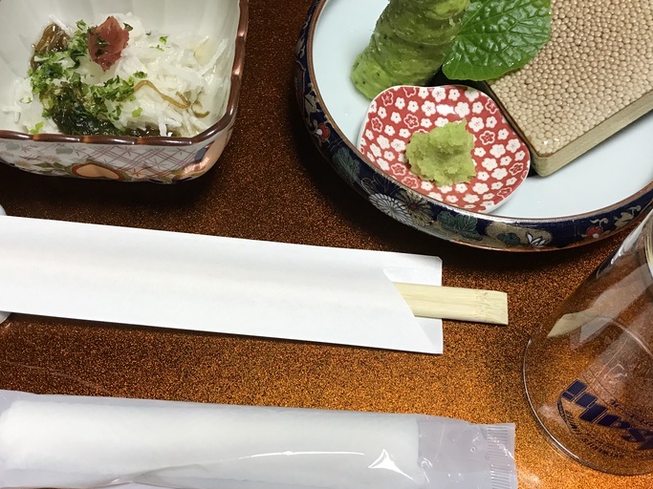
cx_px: 308
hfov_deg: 44.8
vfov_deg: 34.3
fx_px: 792
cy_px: 247
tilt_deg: -60.7
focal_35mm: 42
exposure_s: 1/25
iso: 40
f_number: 1.8
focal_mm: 3.99
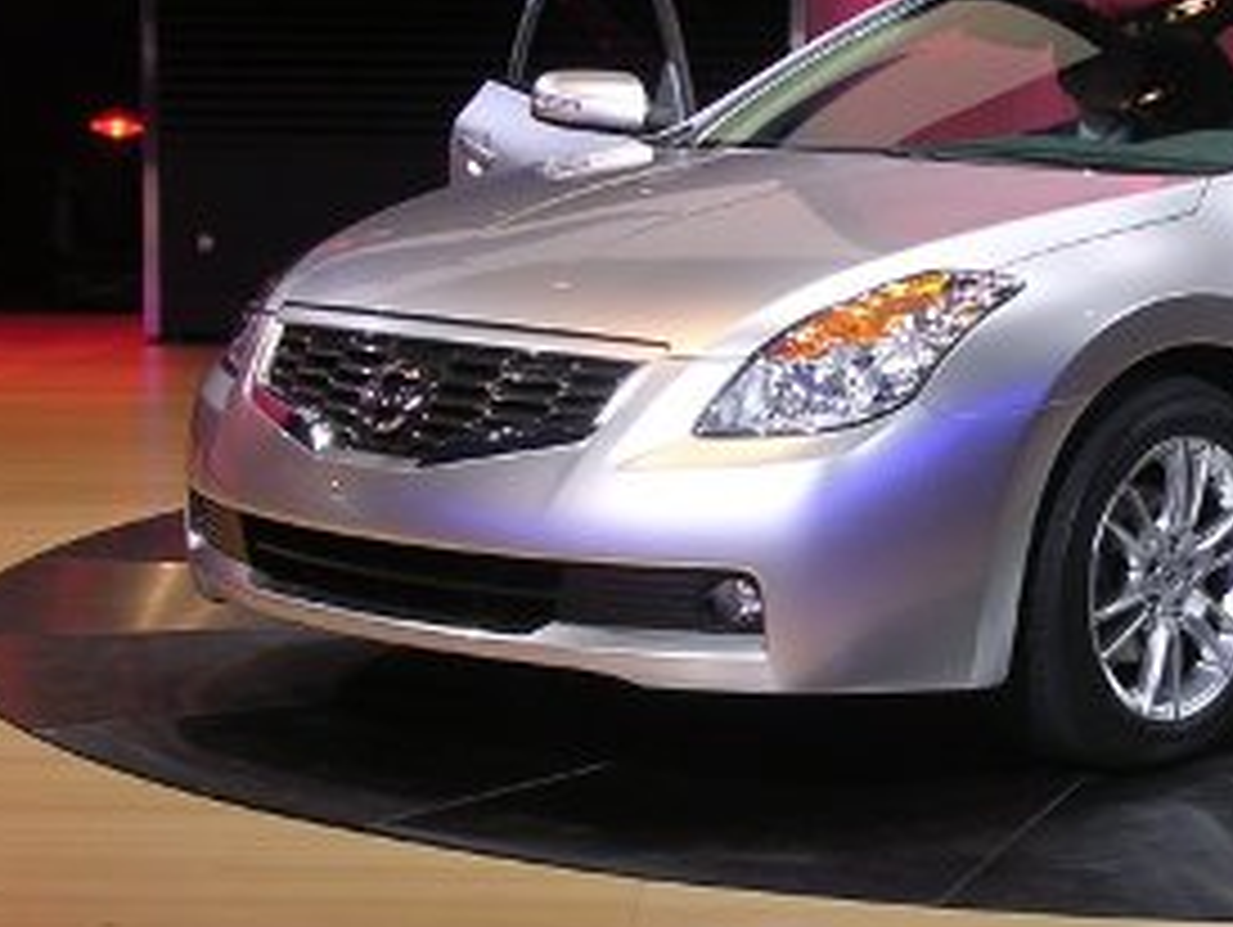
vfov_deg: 14.4
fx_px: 3672
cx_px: 1102
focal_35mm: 103
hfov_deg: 18.7
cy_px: 369
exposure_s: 1/42.2
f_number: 3.3
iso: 100
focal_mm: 8.5
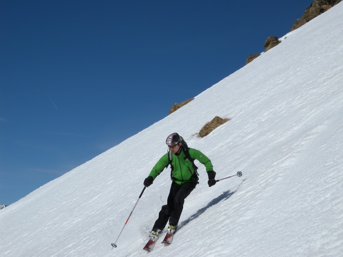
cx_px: 172
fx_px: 624
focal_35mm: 63
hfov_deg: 30.7
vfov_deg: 23.3
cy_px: 128
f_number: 6.8
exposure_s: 1/767
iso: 64
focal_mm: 13.6
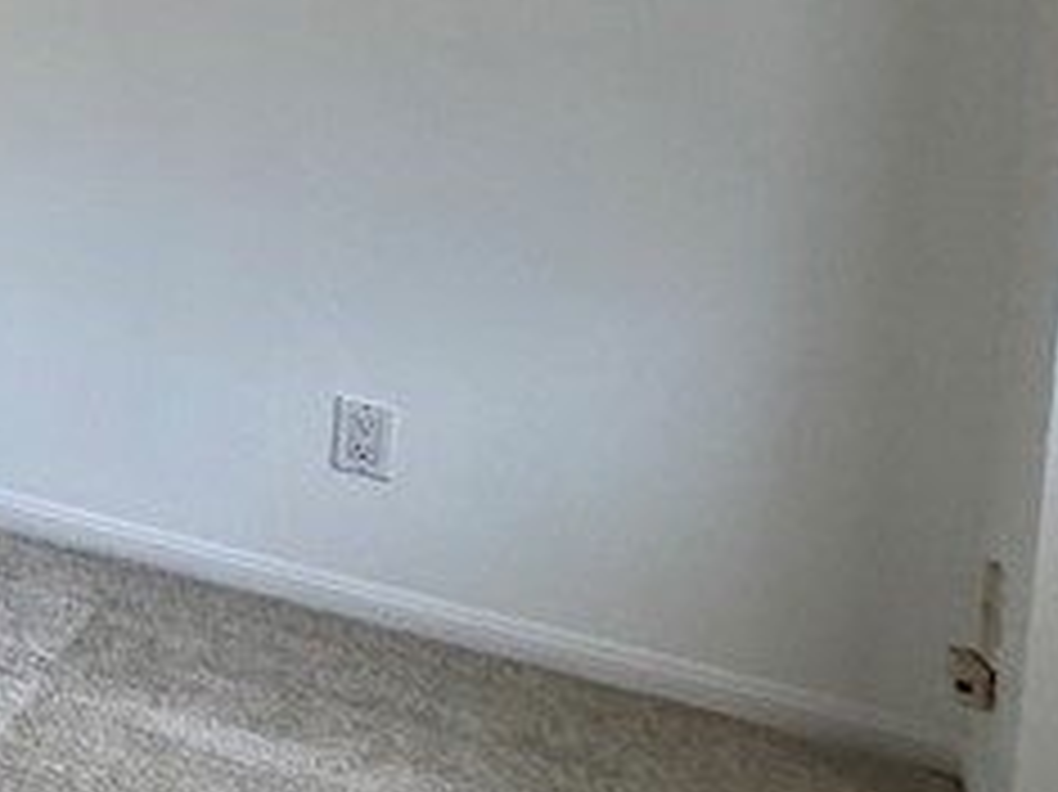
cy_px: -184
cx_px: -1139
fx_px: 1863
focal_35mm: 61
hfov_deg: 18.3
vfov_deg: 22.0
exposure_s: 1/121
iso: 125
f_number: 2.2
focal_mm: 2.22
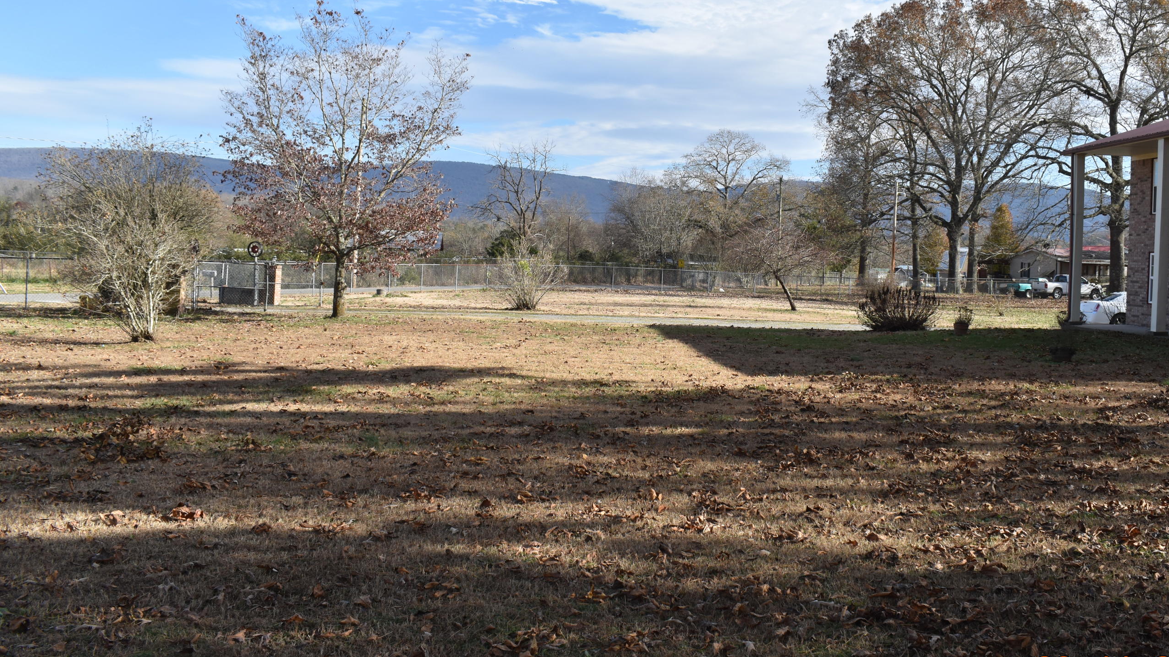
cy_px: 281
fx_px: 1147
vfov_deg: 31.9
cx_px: 673
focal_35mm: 37
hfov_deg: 53.8
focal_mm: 20
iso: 200
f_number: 9.5
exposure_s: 1/350
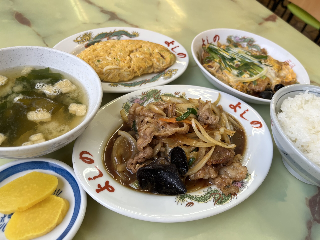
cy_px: 120
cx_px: 160
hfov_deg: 67.3
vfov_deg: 53.1
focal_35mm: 26
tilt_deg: -46.0
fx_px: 240
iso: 40
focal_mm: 5.1
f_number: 1.6
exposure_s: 1/100
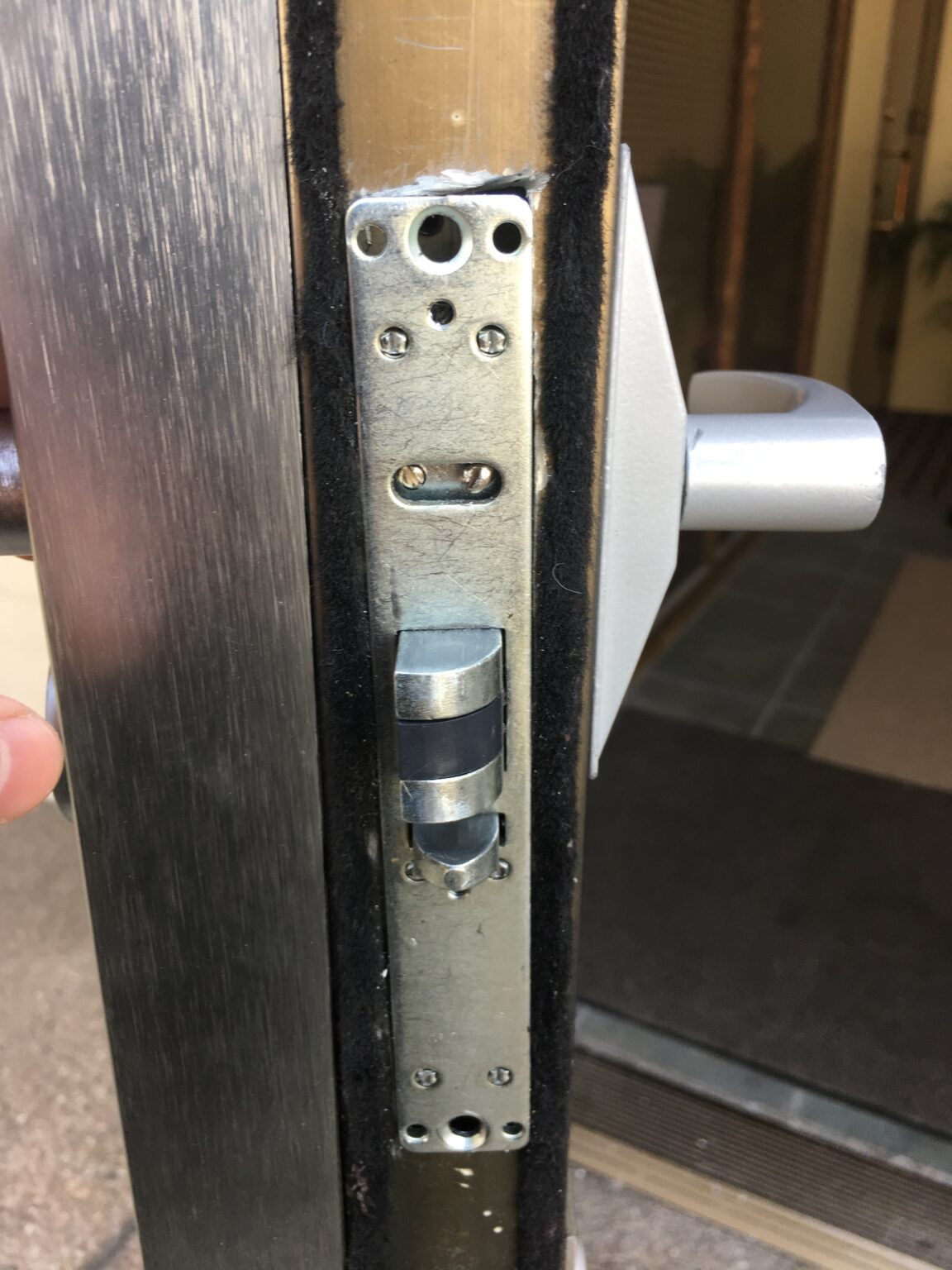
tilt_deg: -22.7
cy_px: 635
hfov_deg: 48.2
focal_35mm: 29
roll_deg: -0.8
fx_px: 1063
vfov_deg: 61.7
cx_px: 476
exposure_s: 1/120
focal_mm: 4.15
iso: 40
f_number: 2.2
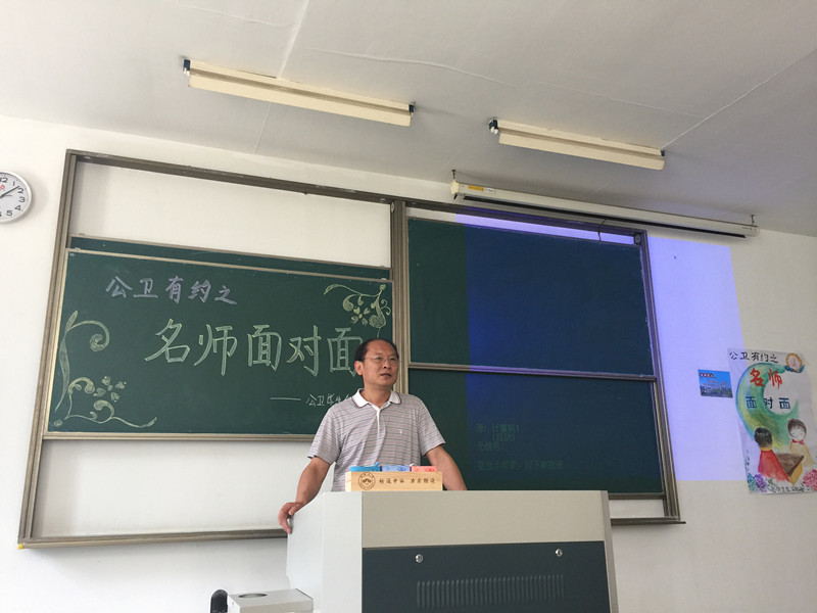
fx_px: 684
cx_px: 408
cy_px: 306
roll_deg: +1.1
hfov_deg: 61.7
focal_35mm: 29
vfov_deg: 48.2
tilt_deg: +15.0
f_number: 2.2
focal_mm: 4.15
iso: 50
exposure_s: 1/17
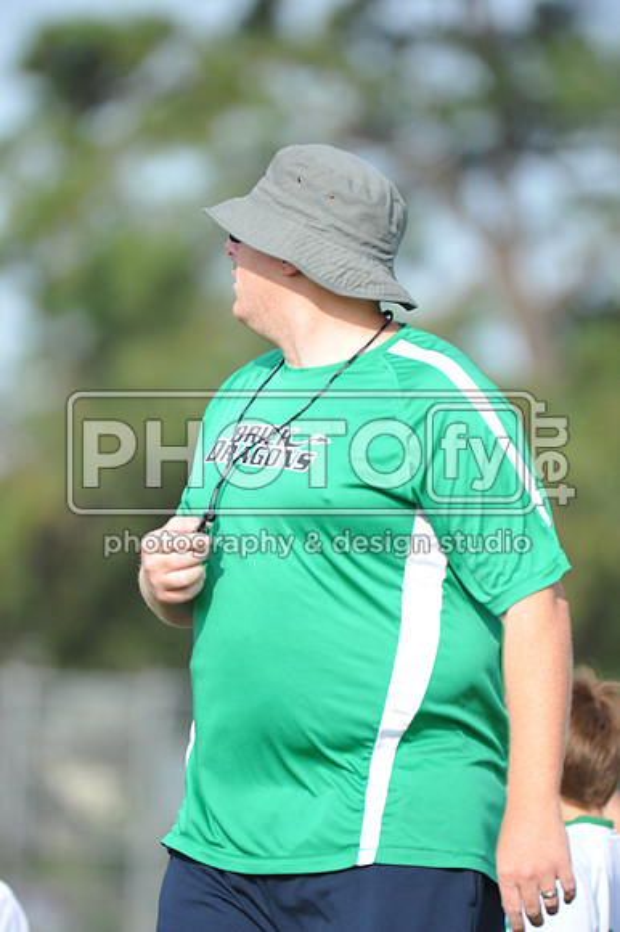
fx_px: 10345
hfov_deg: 3.4
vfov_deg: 5.2
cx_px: 310
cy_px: 466
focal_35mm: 400
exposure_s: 1/1600
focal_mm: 400
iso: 800
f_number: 5
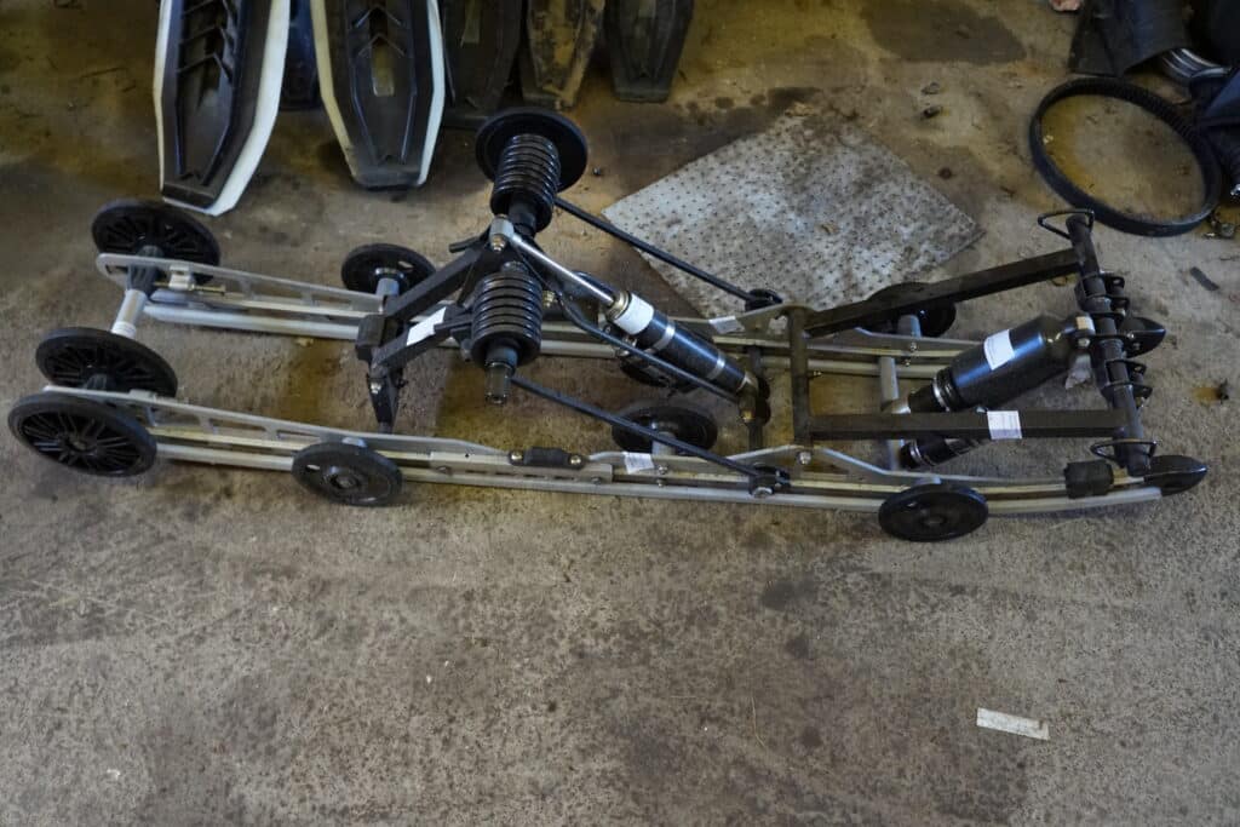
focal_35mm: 27
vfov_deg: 47.9
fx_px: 930
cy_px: 414
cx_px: 620
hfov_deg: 67.4
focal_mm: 18
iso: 2000
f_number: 4.5
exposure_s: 1/60
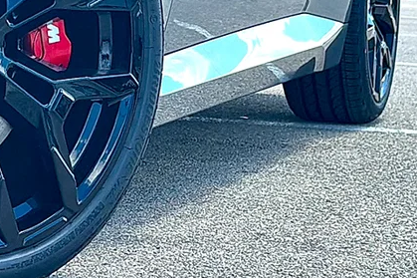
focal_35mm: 132
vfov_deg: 10.4
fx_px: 1528
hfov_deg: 15.5
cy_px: 60
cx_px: 152
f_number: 1.78
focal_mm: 6.86
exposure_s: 1/1821
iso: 100
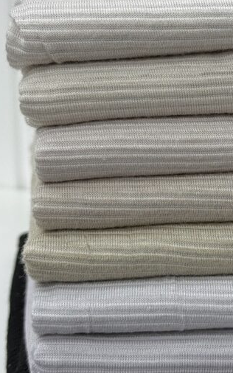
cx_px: 256
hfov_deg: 12.5
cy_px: 144
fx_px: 1047
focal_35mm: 103
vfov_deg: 20.2
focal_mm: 6.76
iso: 64
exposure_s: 1/121
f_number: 1.78
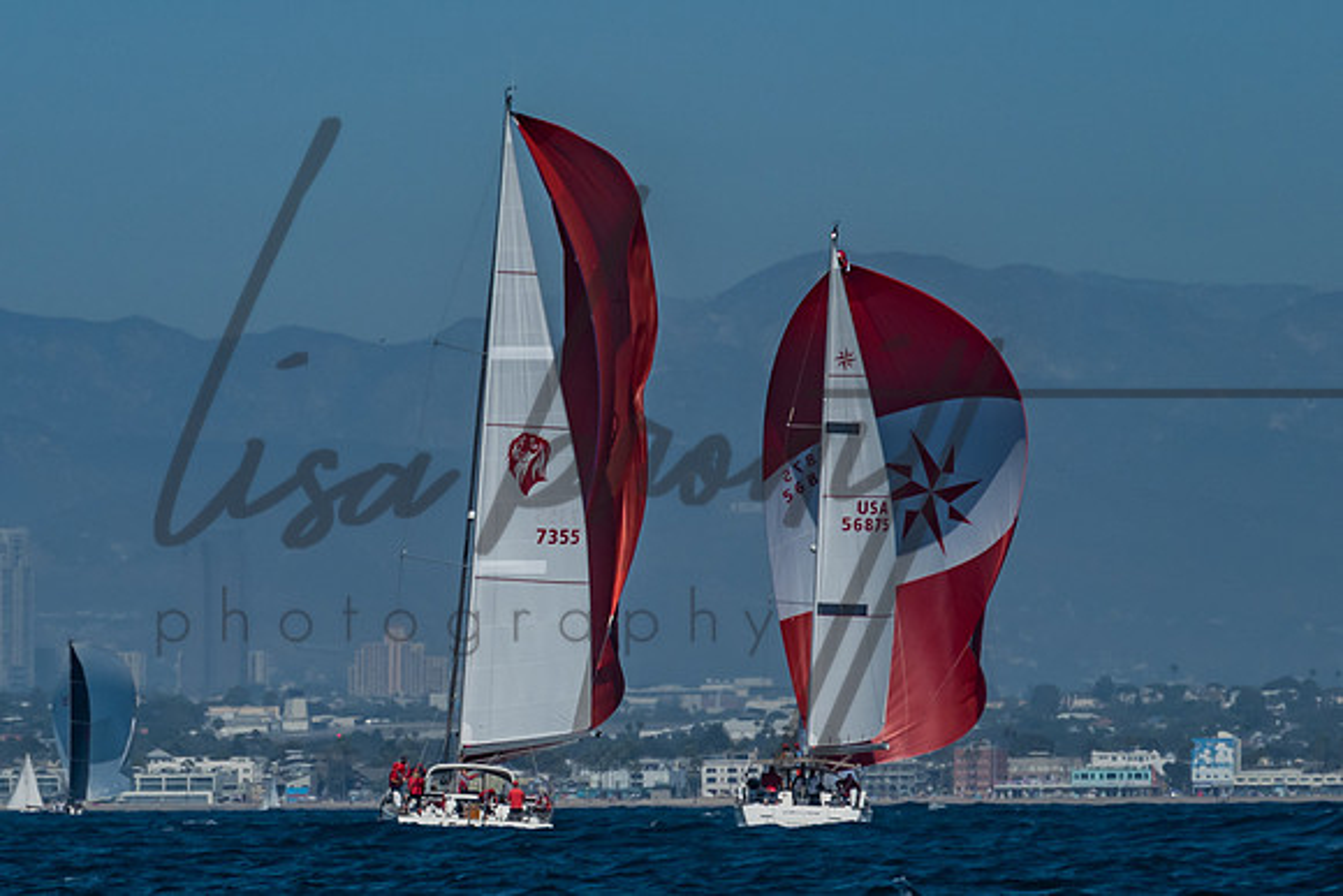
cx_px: 318
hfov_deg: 4.5
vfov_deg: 3.0
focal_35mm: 457
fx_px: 17054
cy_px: 345
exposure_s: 1/1250
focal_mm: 180
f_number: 6.3
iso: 160
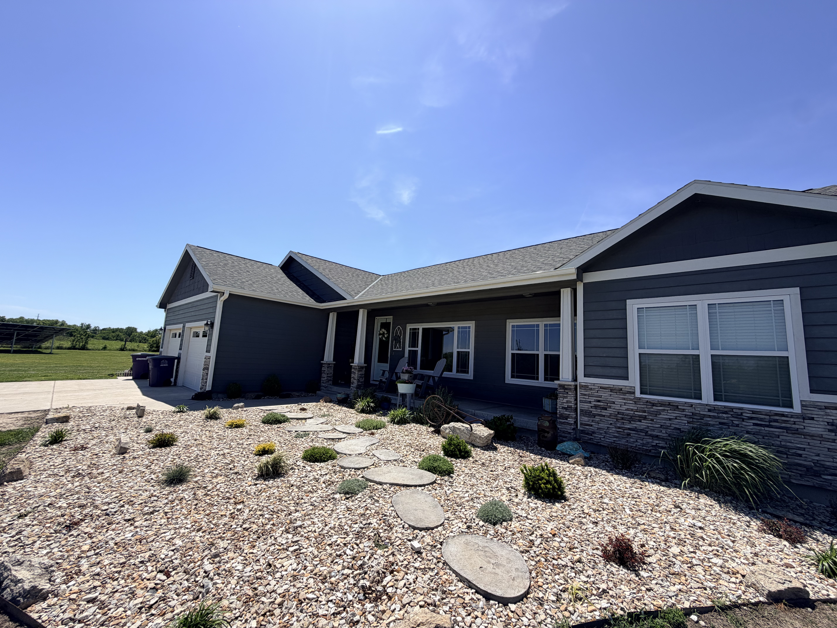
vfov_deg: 85.7
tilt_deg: +8.0
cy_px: 314
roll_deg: -3.1
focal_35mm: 14
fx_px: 339
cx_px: 418
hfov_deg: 102.1
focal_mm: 2.22
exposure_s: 1/985
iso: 20
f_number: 2.2
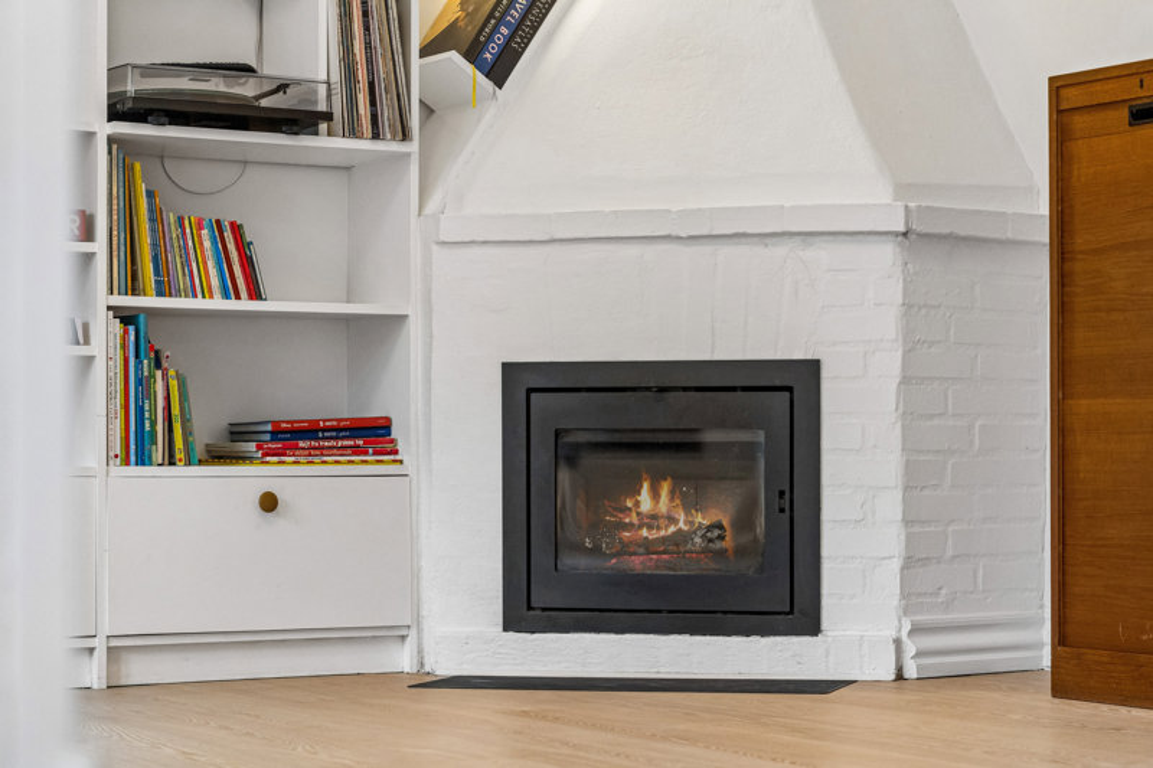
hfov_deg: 27.0
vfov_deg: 18.2
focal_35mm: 75
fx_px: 2401
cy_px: 384
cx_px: 576
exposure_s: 1/40
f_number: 2.8
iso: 400
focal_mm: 50
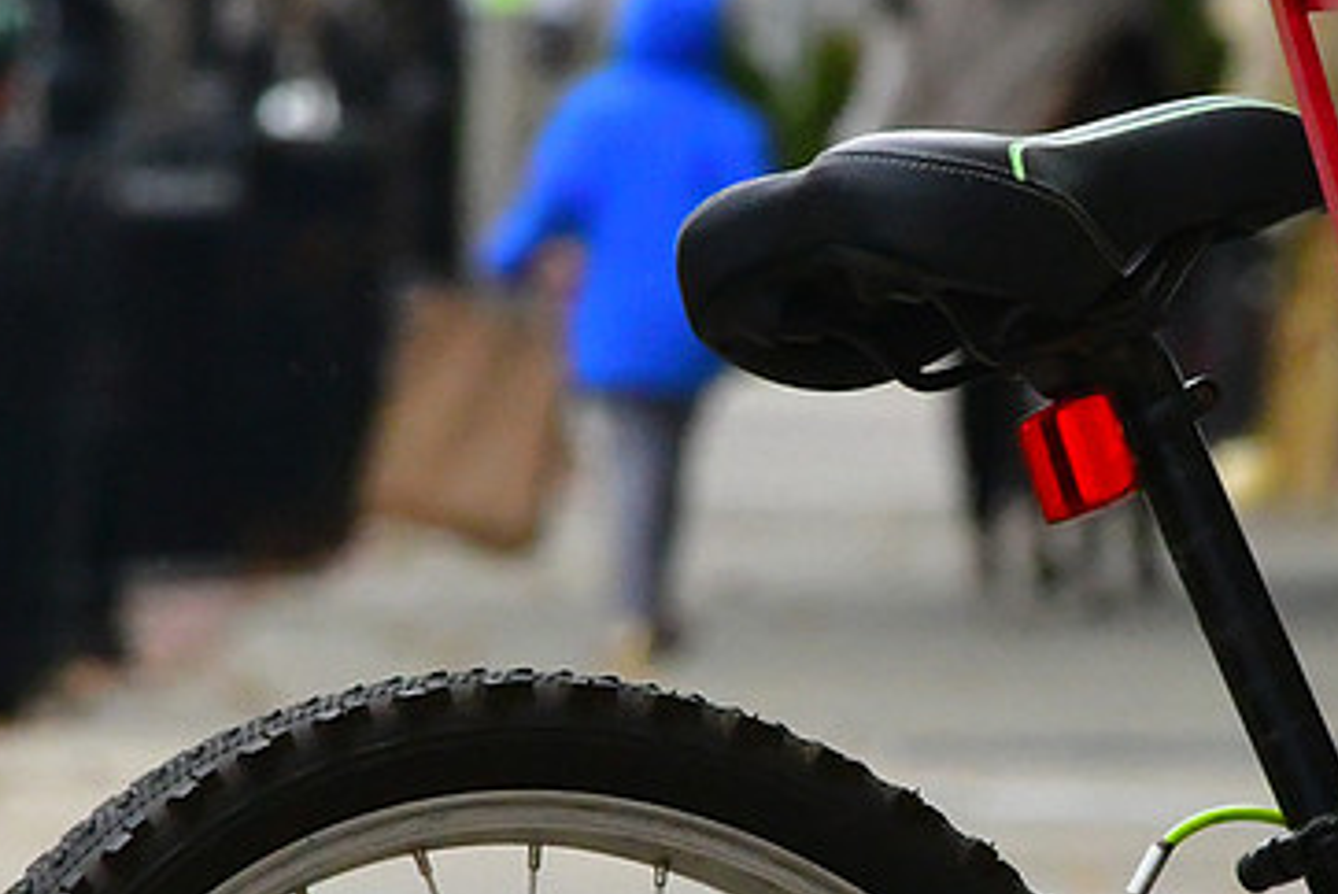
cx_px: 880
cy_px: 743
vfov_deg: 1.0
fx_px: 50809
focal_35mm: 1366
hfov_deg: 1.5
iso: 6400
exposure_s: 1/400
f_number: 16
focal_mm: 300
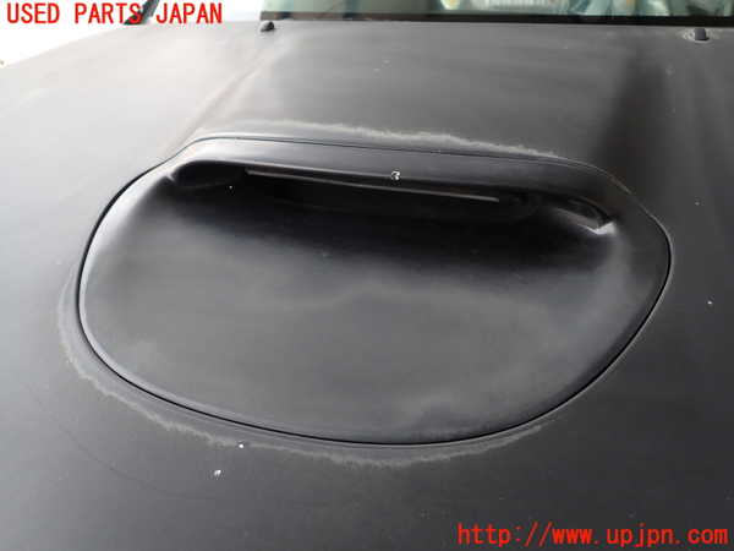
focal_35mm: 25
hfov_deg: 69.4
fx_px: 530
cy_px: 276
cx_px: 367
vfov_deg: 54.9
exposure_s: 1/125
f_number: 2.8
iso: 100
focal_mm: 4.5
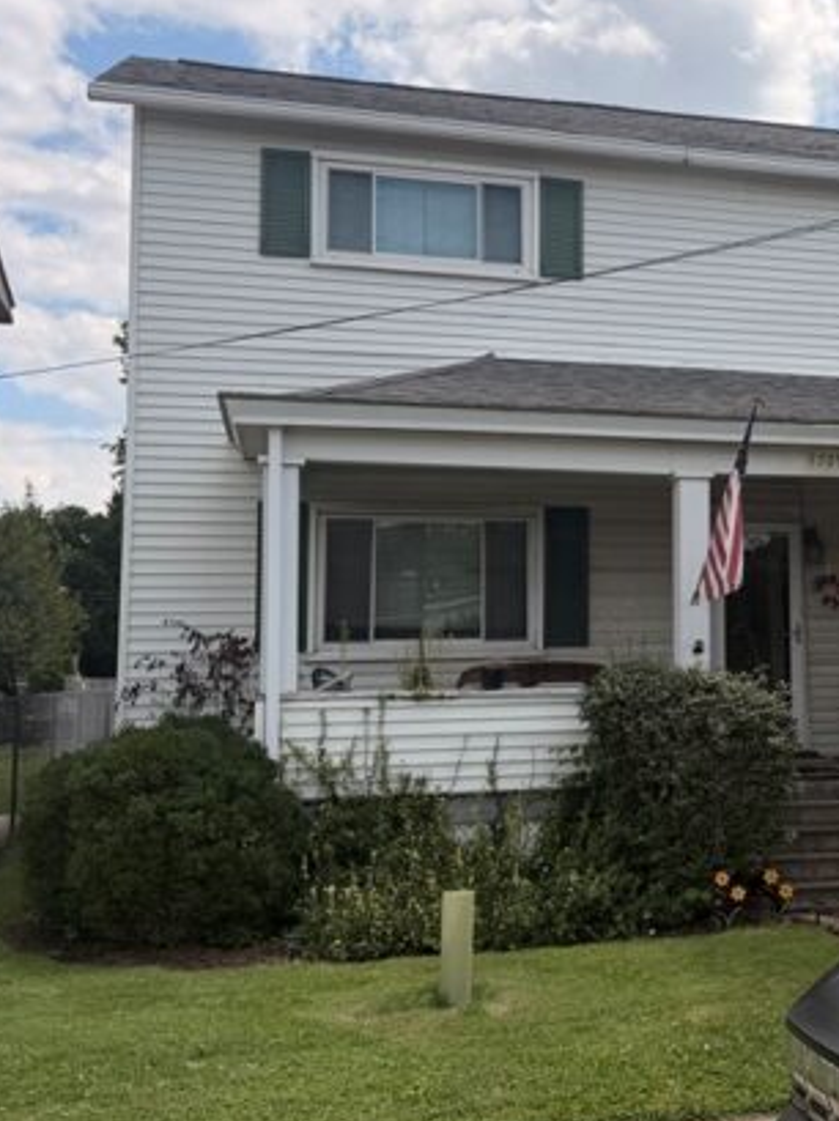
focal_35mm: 47
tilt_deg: +8.0
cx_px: 814
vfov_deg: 40.4
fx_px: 1521
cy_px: 485
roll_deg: +2.3
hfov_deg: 29.1
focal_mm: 6.76
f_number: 1.78
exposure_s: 1/5319
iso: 100
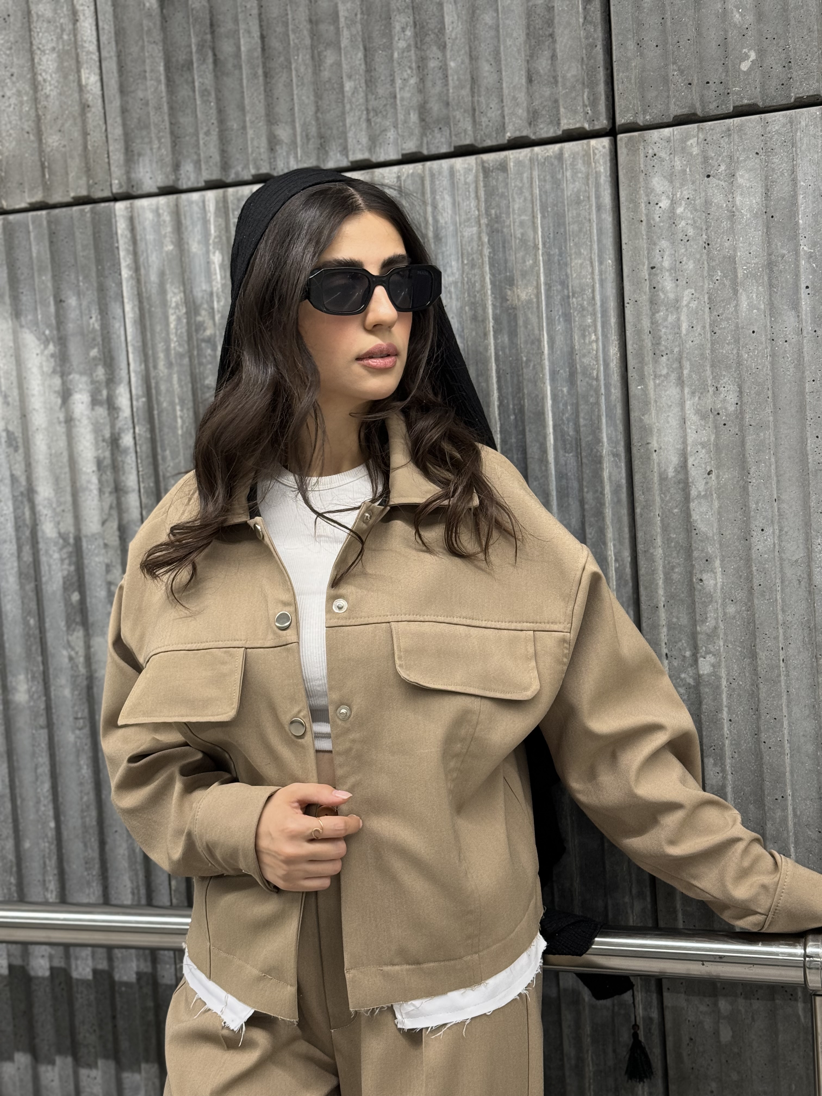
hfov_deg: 30.3
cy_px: 548
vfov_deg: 39.7
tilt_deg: -3.6
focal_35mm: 48
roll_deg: +3.4
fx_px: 1520
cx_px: 411
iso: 200
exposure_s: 1/60
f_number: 1.78
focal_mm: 6.76
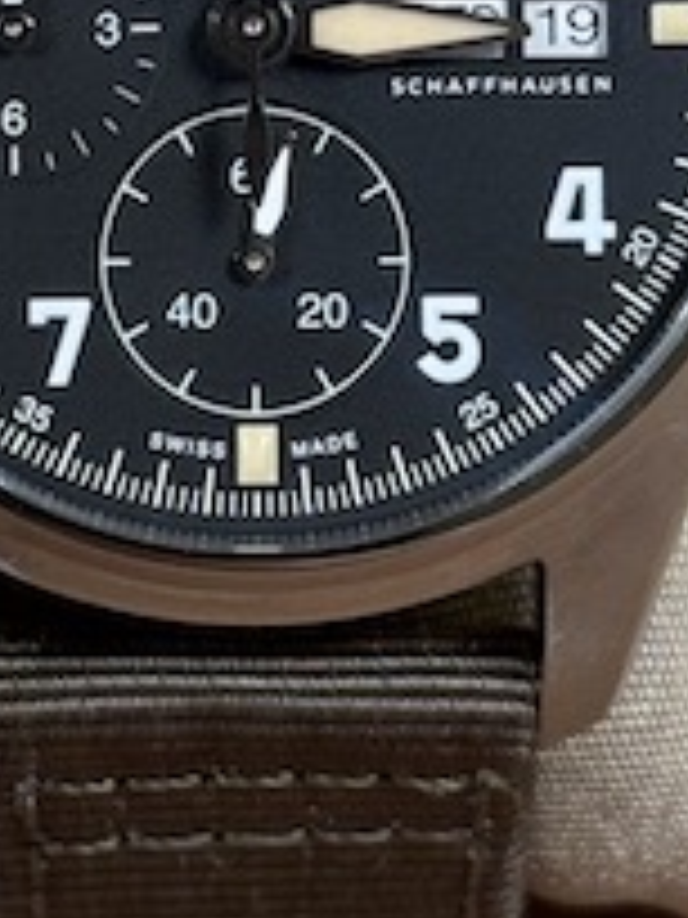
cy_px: 86
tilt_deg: -27.4
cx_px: 157
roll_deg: -0.6
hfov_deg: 7.9
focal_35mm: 188
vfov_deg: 10.5
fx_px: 4982
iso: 125
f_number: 1.78
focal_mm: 6.76
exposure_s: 1/64
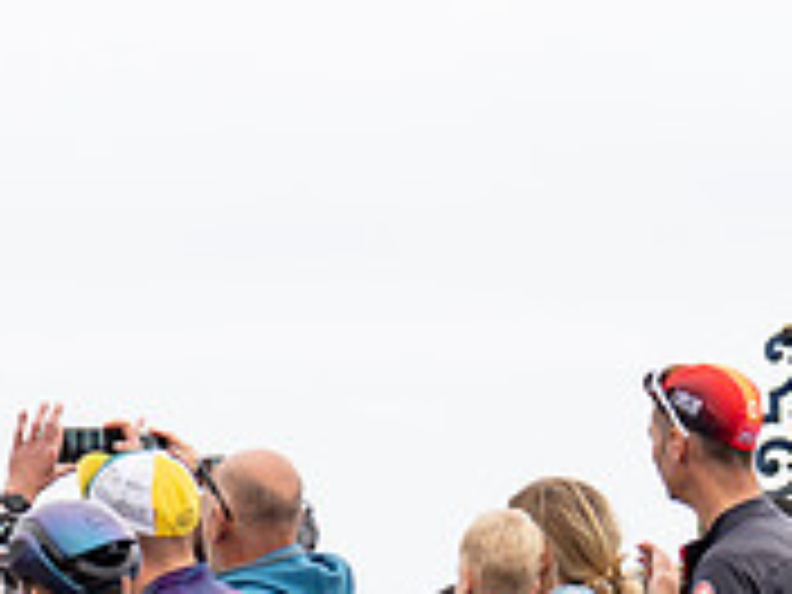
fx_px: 9998
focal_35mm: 437
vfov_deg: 3.4
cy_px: 1067
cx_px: -947
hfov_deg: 4.5
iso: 320
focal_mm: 102
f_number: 3.5
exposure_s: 1/1000
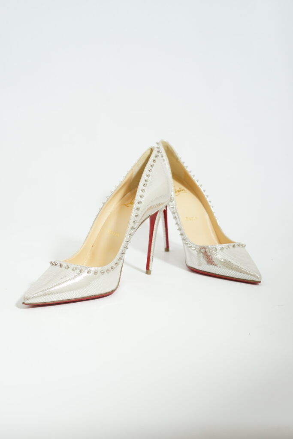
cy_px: 220
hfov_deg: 27.0
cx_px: 146
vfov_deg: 39.6
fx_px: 610
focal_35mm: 50
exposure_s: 1/20
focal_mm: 50
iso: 640
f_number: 6.3
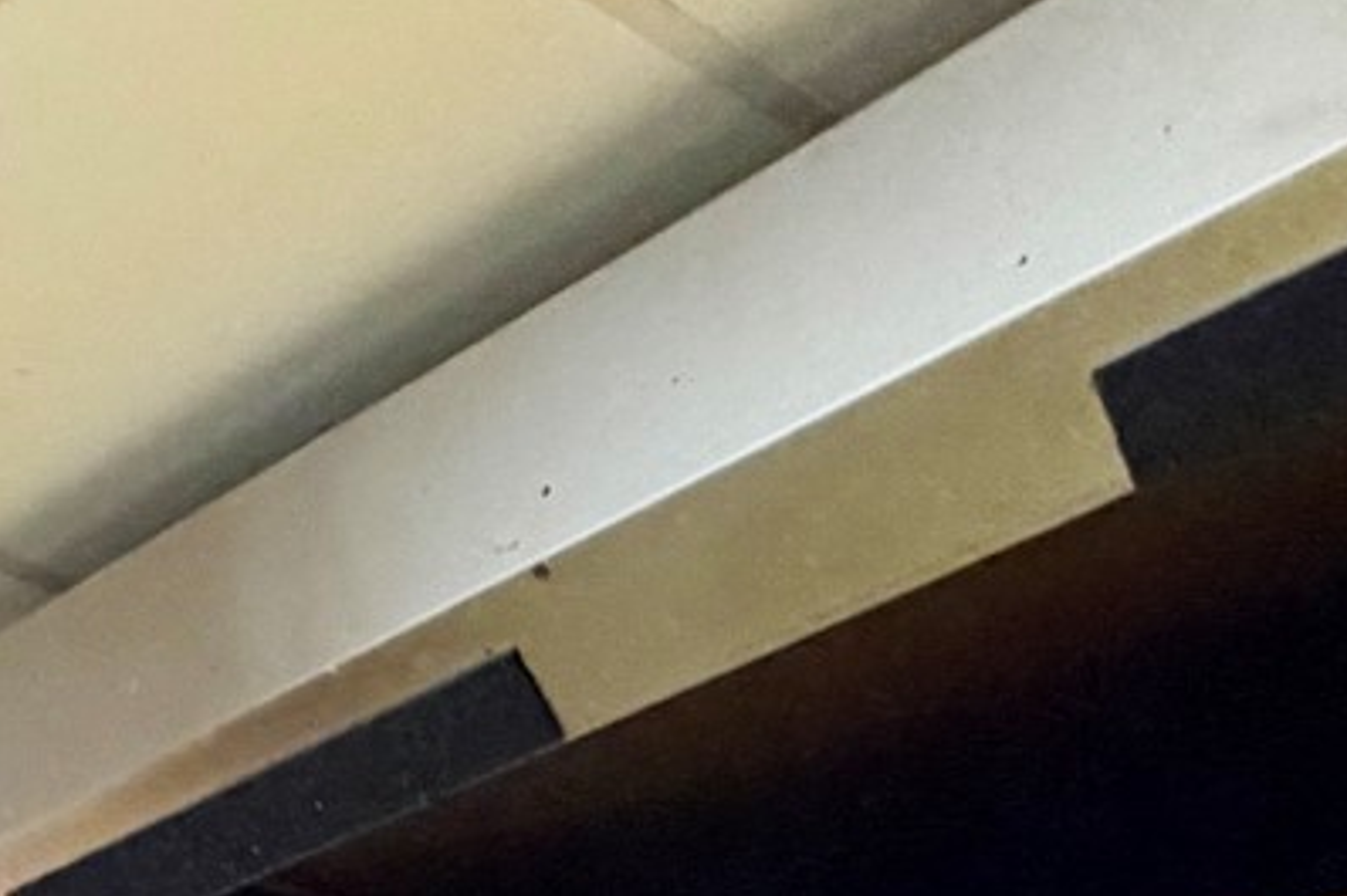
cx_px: 210
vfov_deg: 13.9
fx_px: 2805
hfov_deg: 26.3
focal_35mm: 75
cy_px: 2019
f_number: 2.2
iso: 250
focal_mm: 2.22
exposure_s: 1/60
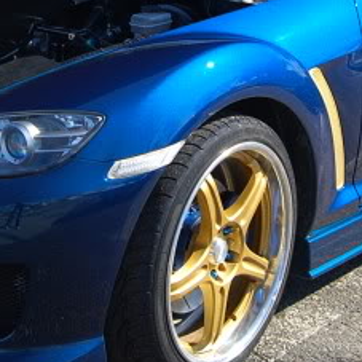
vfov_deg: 15.9
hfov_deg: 16.1
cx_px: 140
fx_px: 1278
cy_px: 44
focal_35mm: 108
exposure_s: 1/125
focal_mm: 24
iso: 180
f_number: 5.6
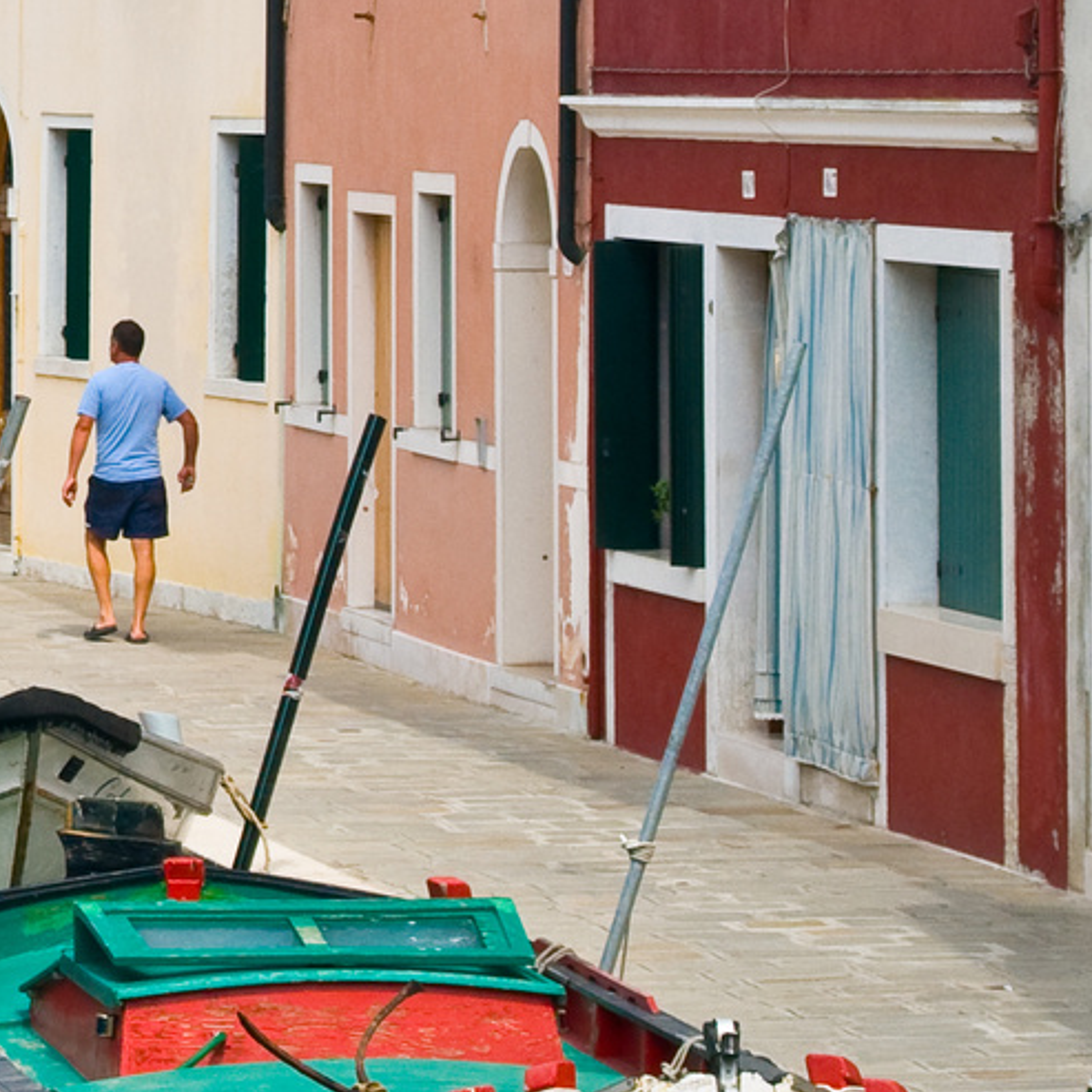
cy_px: -199
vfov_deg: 7.1
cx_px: -902
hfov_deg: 7.0
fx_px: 8708
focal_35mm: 244
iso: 200
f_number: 7.1
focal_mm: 40
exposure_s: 1/200
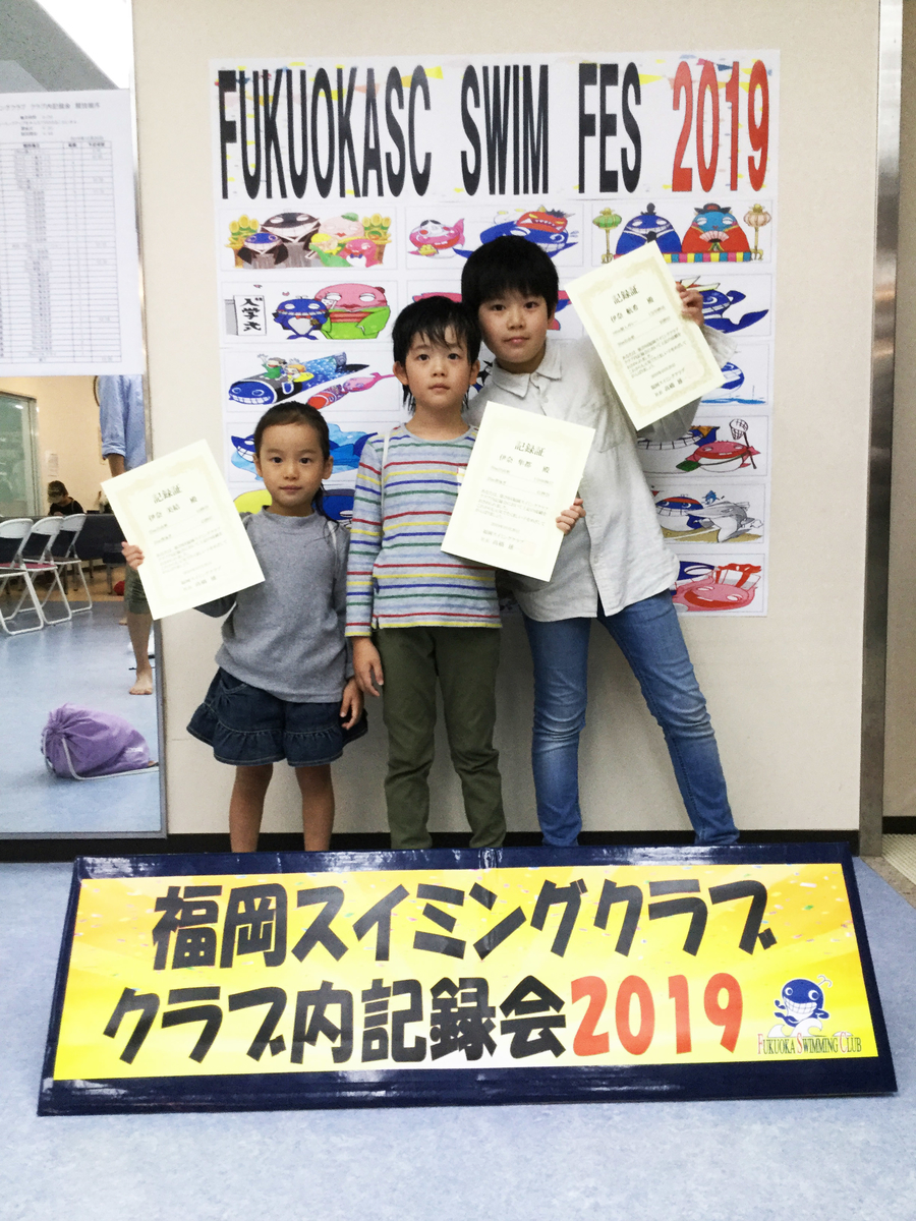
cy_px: 610
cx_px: 458
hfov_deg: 45.4
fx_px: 1094
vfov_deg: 58.4
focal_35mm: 31
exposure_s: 1/30
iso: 40
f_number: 2.4
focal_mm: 3.3
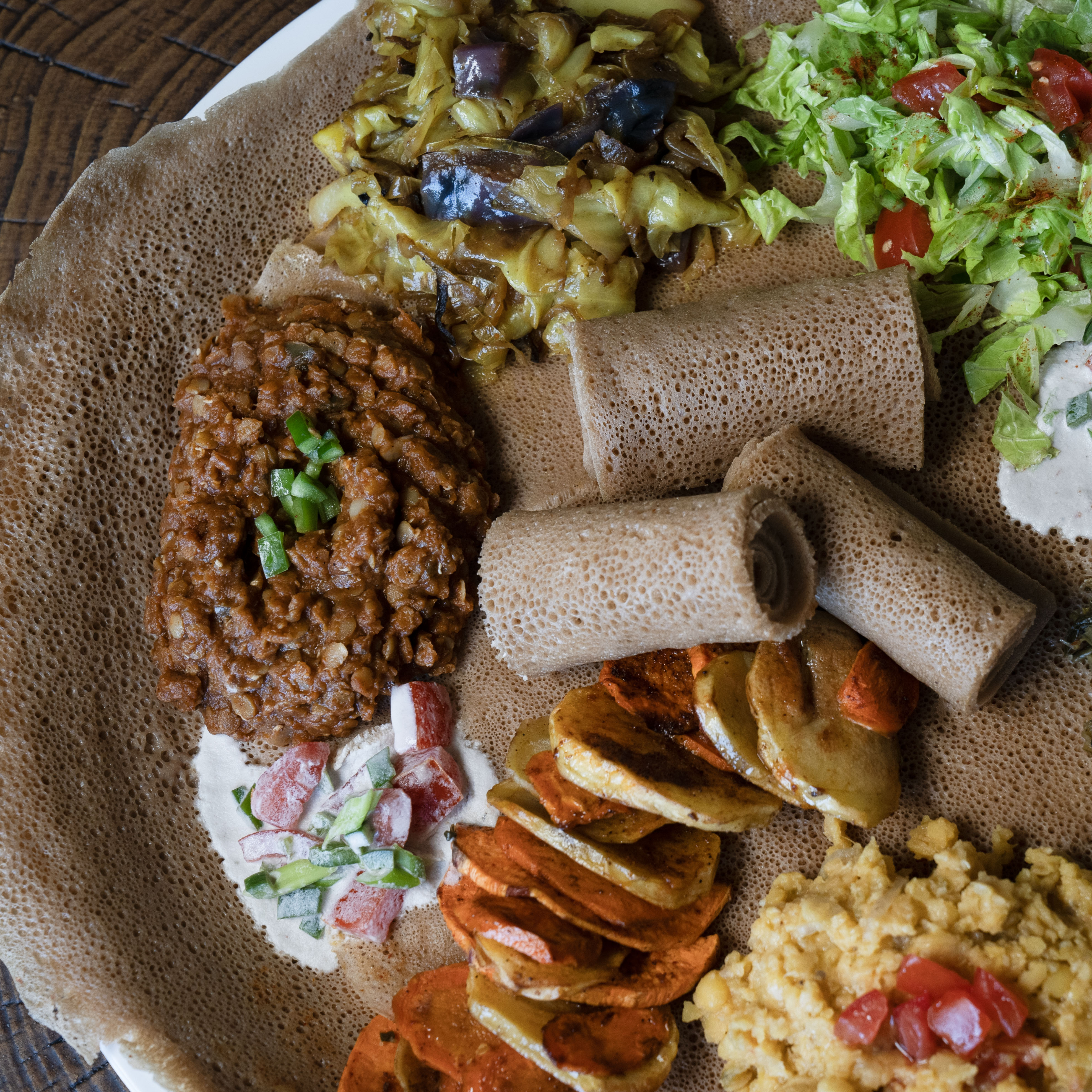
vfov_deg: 27.7
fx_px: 2213
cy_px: 544
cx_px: 796
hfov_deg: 27.4
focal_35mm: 62
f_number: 5.6
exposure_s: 1/125
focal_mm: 48
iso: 640
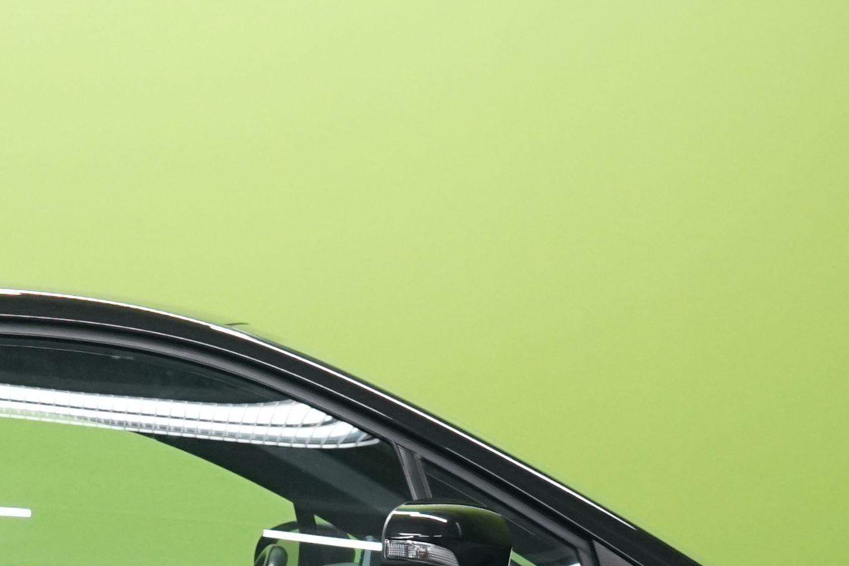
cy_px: 673
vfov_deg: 8.0
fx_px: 4009
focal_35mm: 170
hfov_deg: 12.0
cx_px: 18
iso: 1600
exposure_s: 1/25
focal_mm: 41
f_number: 7.1
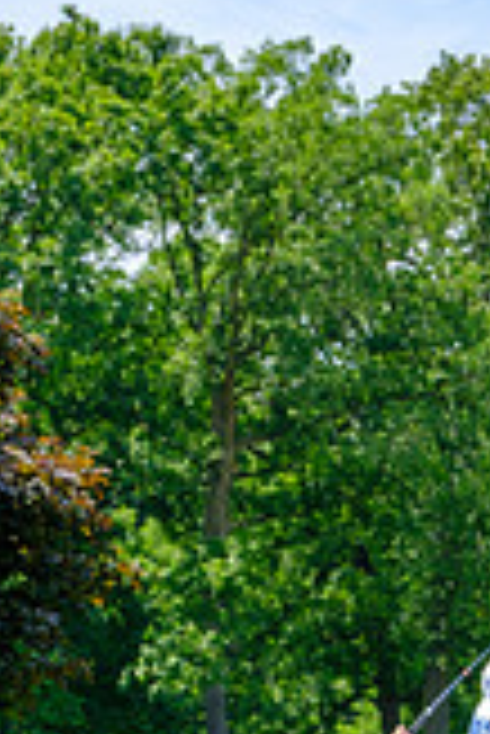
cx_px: 584
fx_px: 3035
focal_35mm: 149
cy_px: 838
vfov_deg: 13.5
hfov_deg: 9.1
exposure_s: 1/500
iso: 200
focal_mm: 35.8
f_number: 5
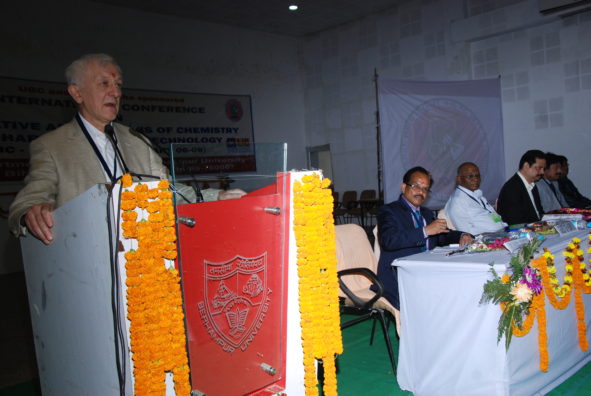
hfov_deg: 57.2
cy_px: 198
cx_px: 296
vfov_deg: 40.1
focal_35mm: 33
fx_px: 542
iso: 400
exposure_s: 1/125
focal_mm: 22
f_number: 6.3
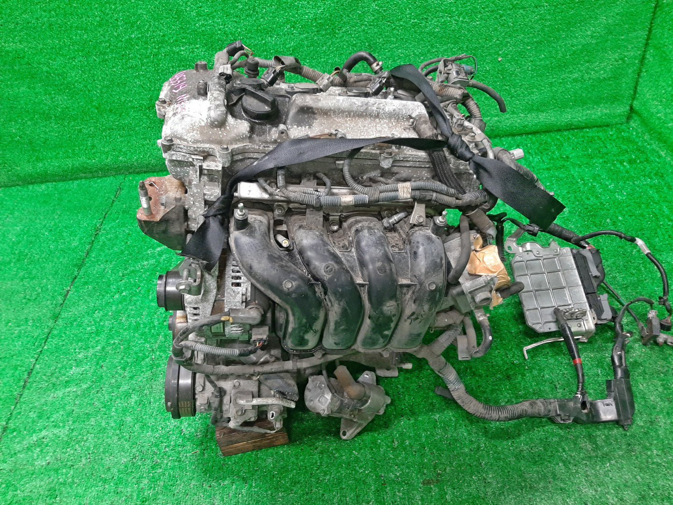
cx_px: 336
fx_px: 505
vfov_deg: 53.1
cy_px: 252
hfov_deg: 67.3
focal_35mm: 26
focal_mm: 3.93
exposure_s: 1/50
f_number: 1.7
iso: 230
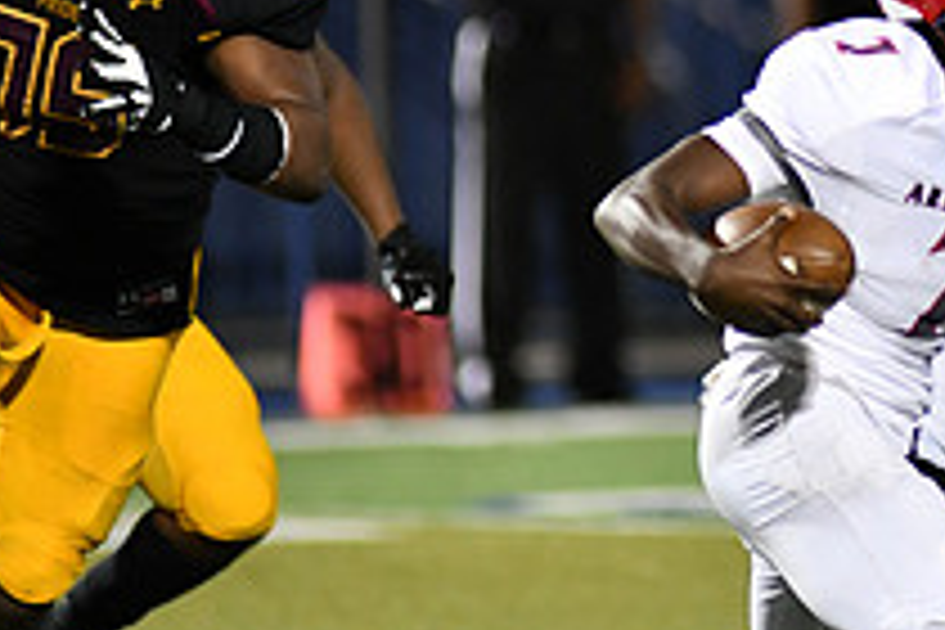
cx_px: 986
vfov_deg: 1.7
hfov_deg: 2.5
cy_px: 20
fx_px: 21786
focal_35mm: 830
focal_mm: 300
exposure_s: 1/1000
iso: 4500
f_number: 2.8
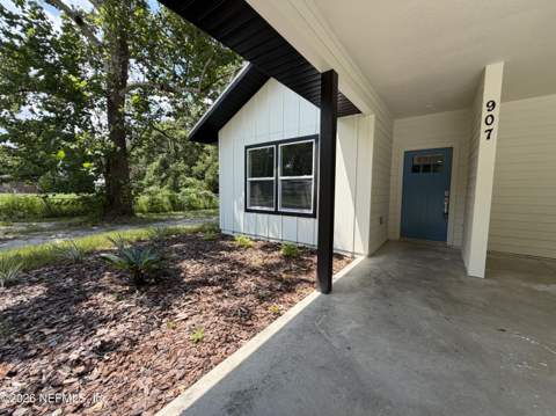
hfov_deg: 102.1
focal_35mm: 14
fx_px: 225
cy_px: 208
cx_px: 278
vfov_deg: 85.6
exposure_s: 1/510
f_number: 2.2
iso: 40
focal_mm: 2.22
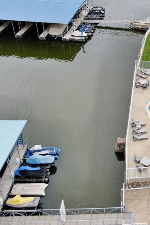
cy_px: 109
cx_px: 153
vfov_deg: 40.3
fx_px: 306
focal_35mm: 49
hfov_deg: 26.0
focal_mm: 4.39
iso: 110
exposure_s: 1/500
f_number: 2.8
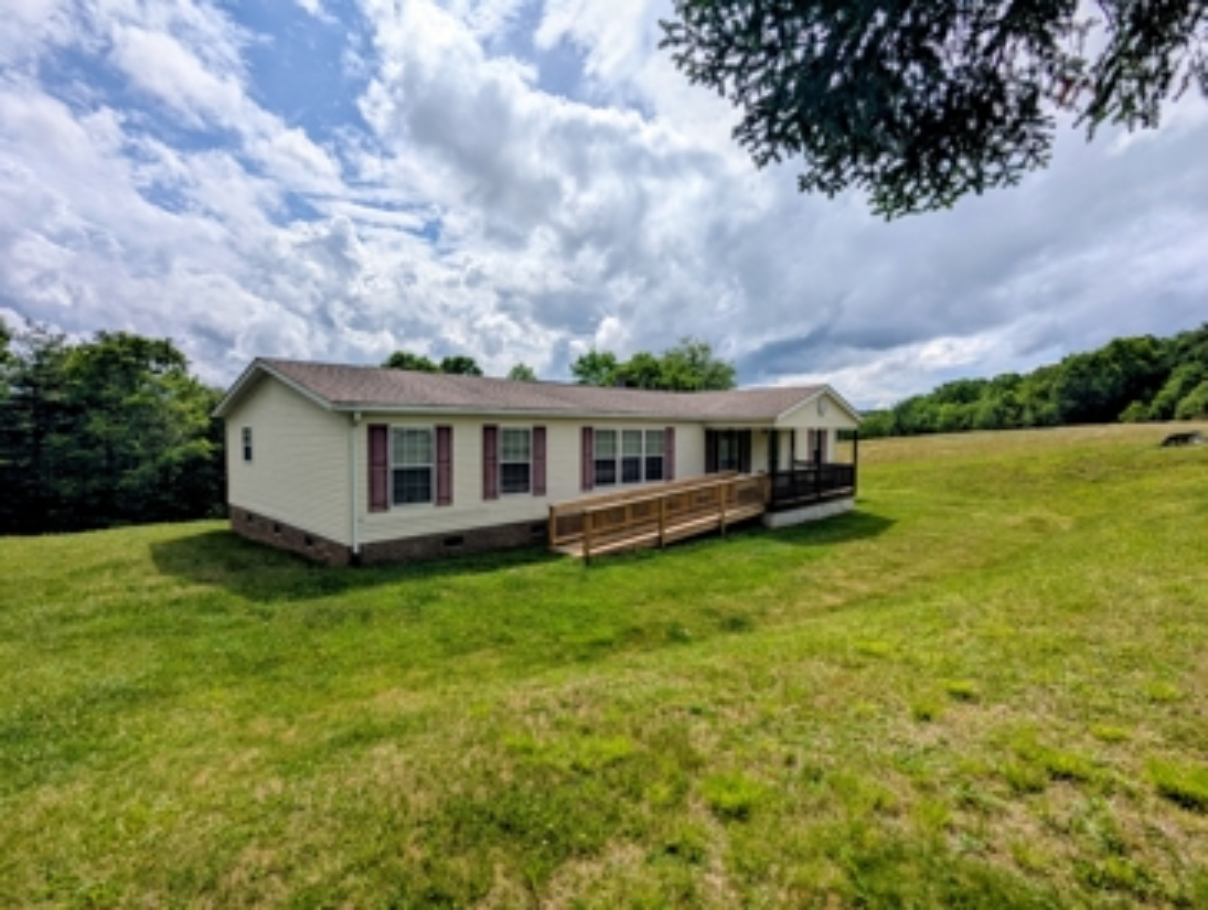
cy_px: 455
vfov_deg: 78.3
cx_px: 604
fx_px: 559
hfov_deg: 94.4
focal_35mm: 16
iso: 48
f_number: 2.2
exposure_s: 1/5682
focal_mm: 2.35
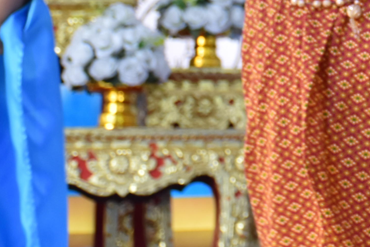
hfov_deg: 7.7
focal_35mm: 261
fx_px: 2683
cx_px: 588
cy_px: -166
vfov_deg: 5.2
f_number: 4.5
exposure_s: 1/80
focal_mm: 42
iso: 400
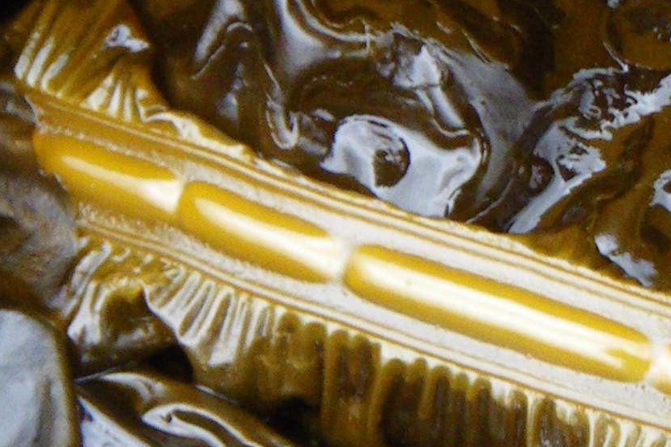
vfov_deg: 7.2
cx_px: 735
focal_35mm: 191
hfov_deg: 10.6
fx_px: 3560
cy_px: 425
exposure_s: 1/60
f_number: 4.2
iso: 250
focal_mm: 7.5
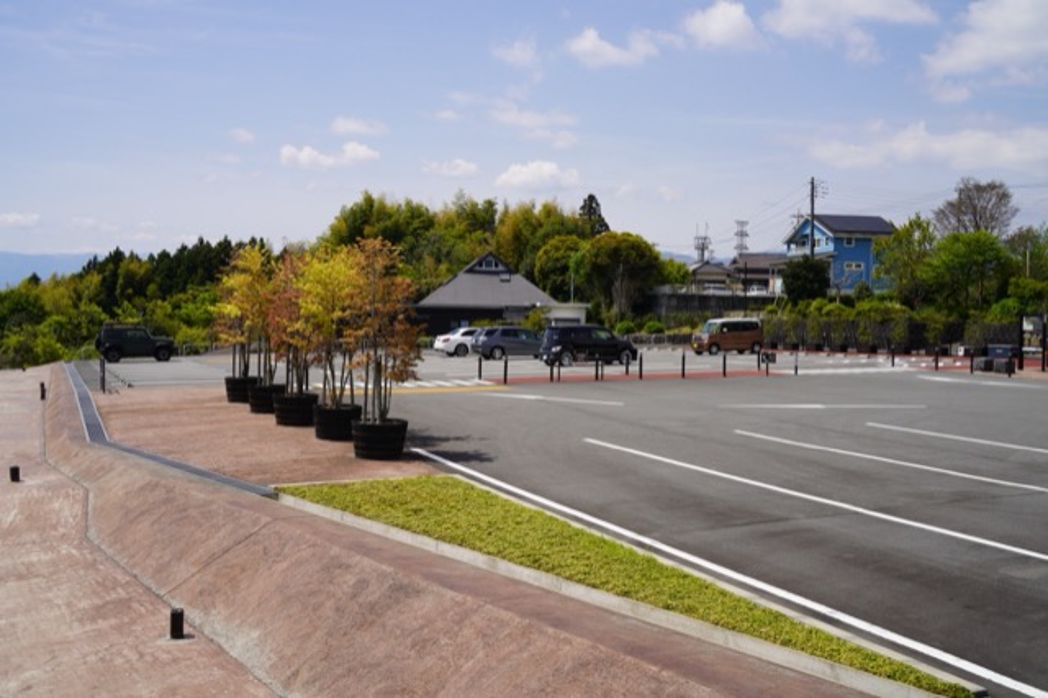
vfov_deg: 35.9
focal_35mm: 37
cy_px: 349
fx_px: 1077
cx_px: 524
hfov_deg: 51.9
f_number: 10
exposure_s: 1/200
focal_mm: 37
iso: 100
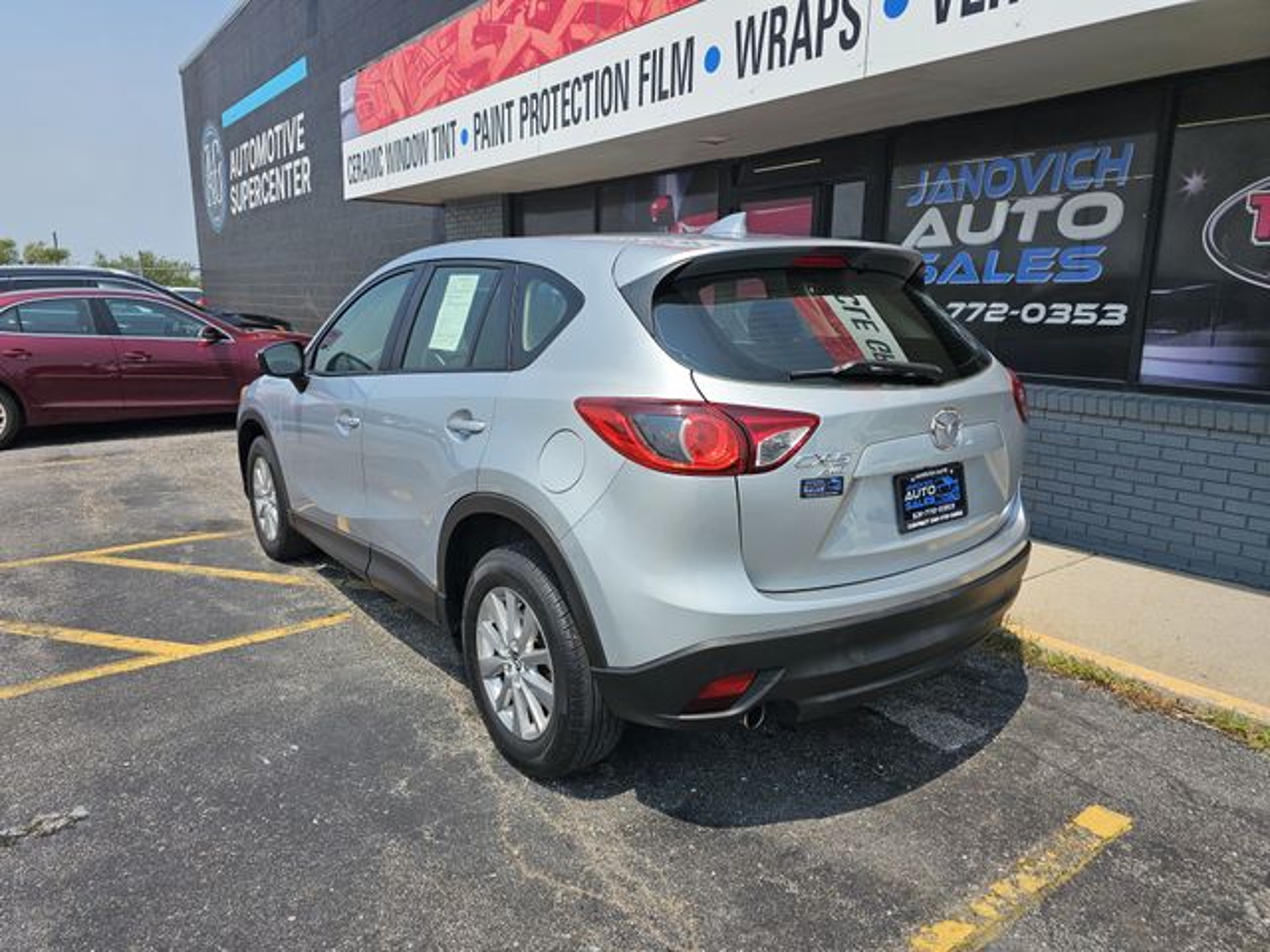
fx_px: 844
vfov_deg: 58.9
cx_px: 635
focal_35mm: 23
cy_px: 476
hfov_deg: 73.9
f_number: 1.7
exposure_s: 1/816
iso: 10
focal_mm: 6.3
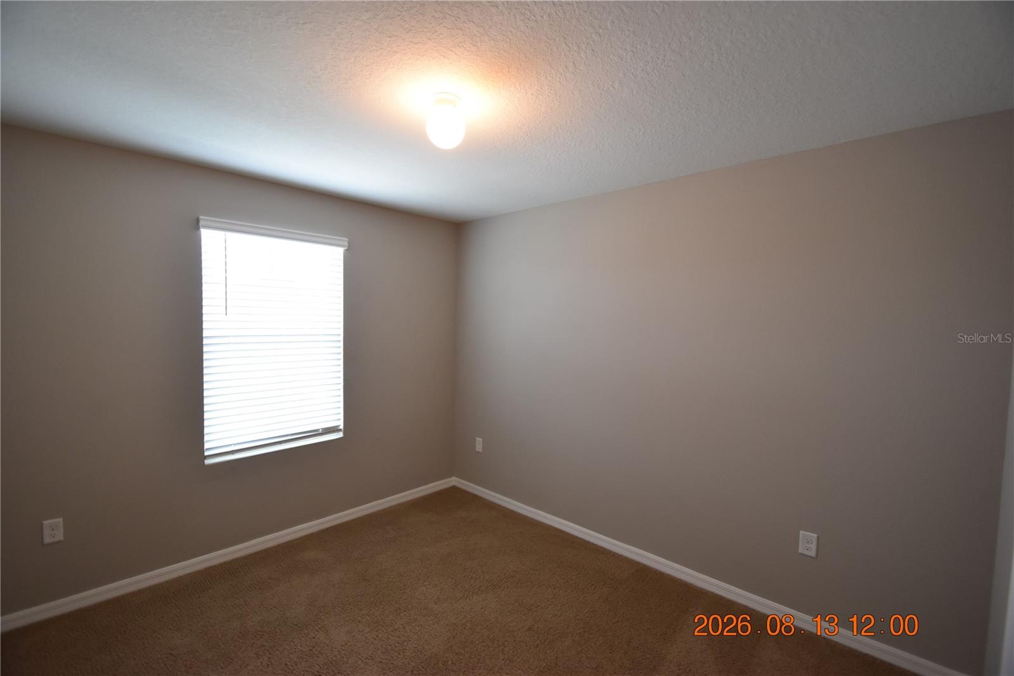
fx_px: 422
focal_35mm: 15
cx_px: 507
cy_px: 338
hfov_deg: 100.4
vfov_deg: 77.3
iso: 800
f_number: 4
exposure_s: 1/60
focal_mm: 10
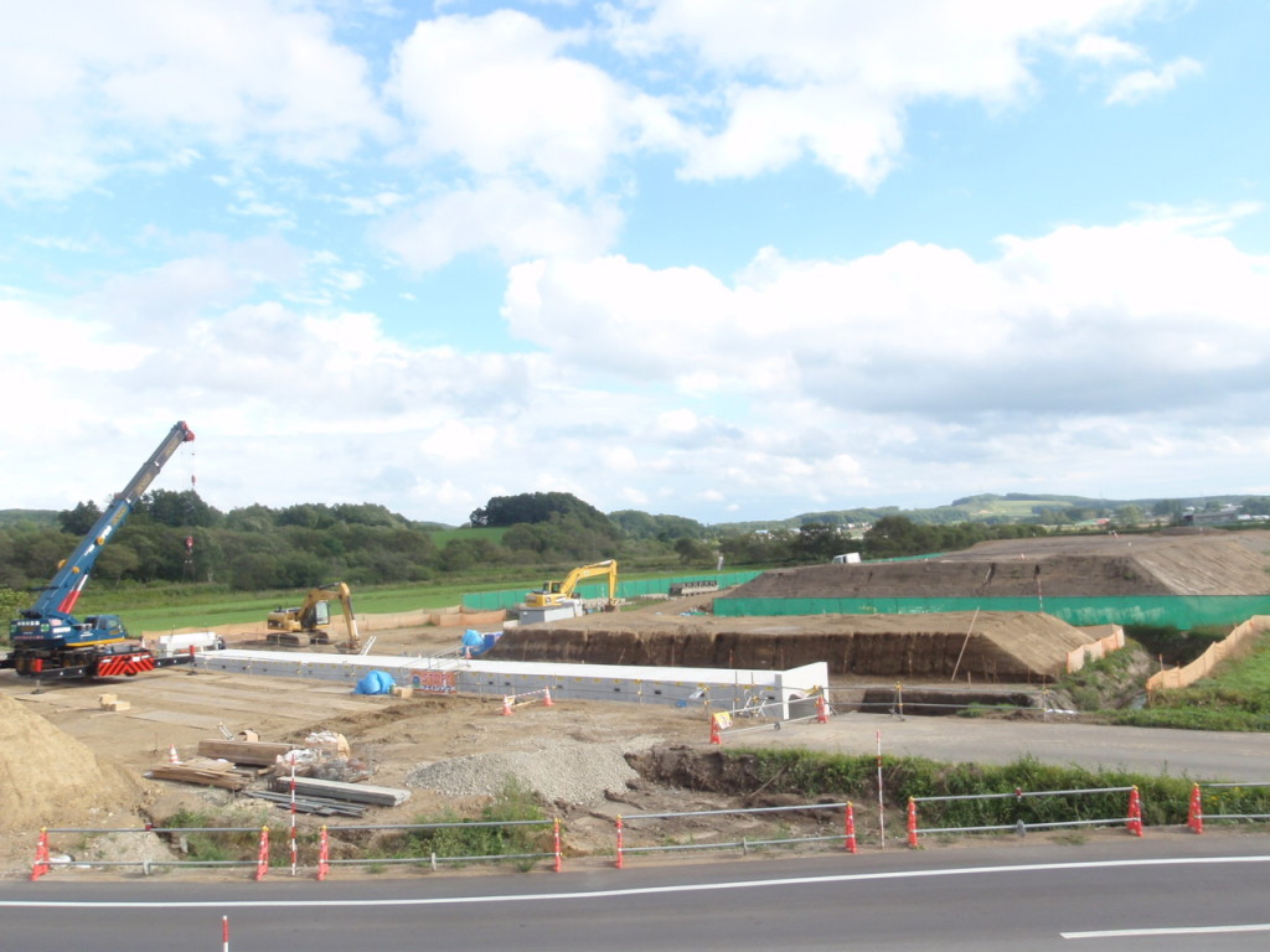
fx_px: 1027
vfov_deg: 49.7
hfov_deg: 63.4
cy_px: 476
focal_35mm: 28
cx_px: 635
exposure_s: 1/160
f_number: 5
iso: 64
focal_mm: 5
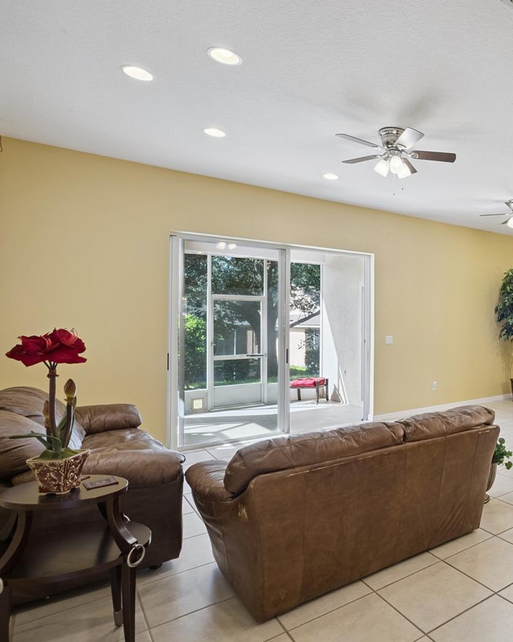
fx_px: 437
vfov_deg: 72.6
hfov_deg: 52.0
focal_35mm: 23
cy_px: 322
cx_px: 480
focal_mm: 16
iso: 500
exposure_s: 1/50
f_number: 8
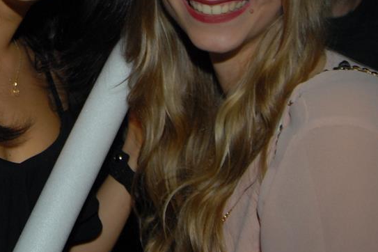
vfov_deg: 17.7
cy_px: 28
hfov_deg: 25.3
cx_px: -6
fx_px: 798
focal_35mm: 76
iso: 400
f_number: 5.6
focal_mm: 24
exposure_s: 1/60
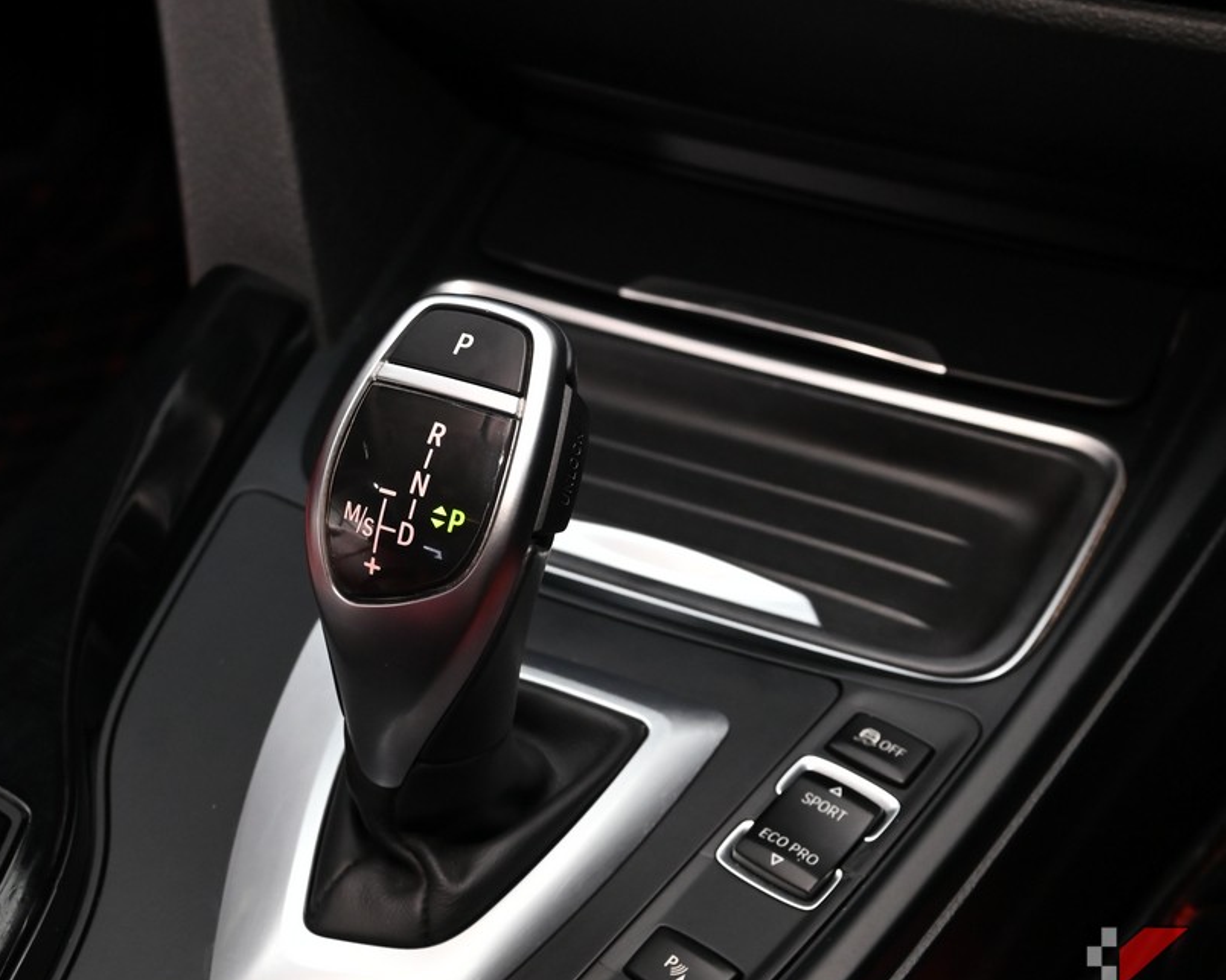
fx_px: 1814
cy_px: 530
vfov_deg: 30.2
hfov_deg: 36.9
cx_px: 407
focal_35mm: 50
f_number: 5.6
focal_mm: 26.5
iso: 1600
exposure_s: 1/30
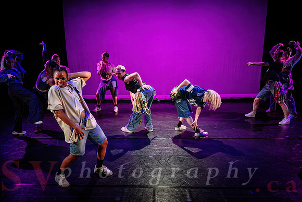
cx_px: 142
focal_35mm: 28
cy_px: 116
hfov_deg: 66.1
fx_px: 232
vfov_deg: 46.8
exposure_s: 1/300
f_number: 2.8
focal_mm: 24
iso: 1600
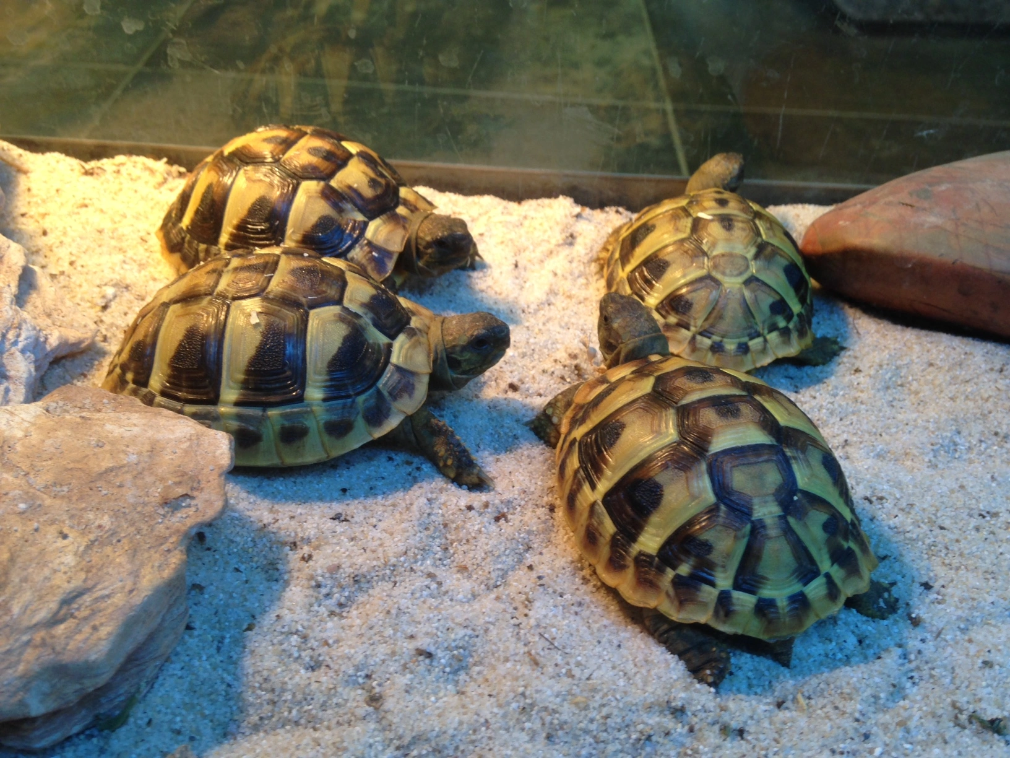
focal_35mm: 33
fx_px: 963
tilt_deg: -39.2
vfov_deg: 42.9
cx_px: 505
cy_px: 379
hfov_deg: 55.4
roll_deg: -5.7
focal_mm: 4.12
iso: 50
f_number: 2.4
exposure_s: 1/30
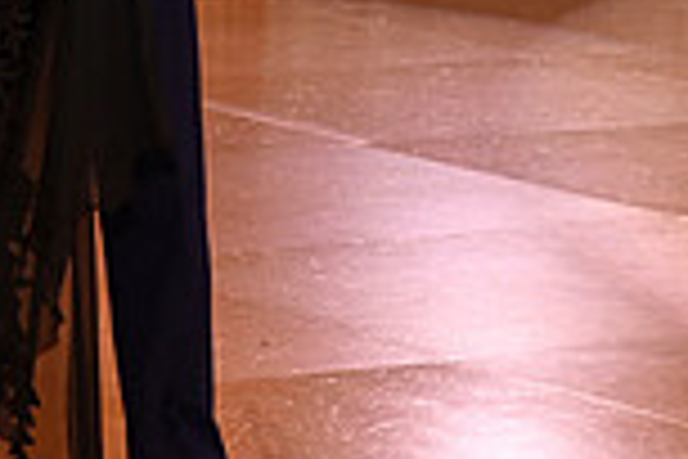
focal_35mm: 266
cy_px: -205
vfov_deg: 5.1
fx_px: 5083
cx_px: -202
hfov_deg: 7.7
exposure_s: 1/200
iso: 2000
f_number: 4
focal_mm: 70
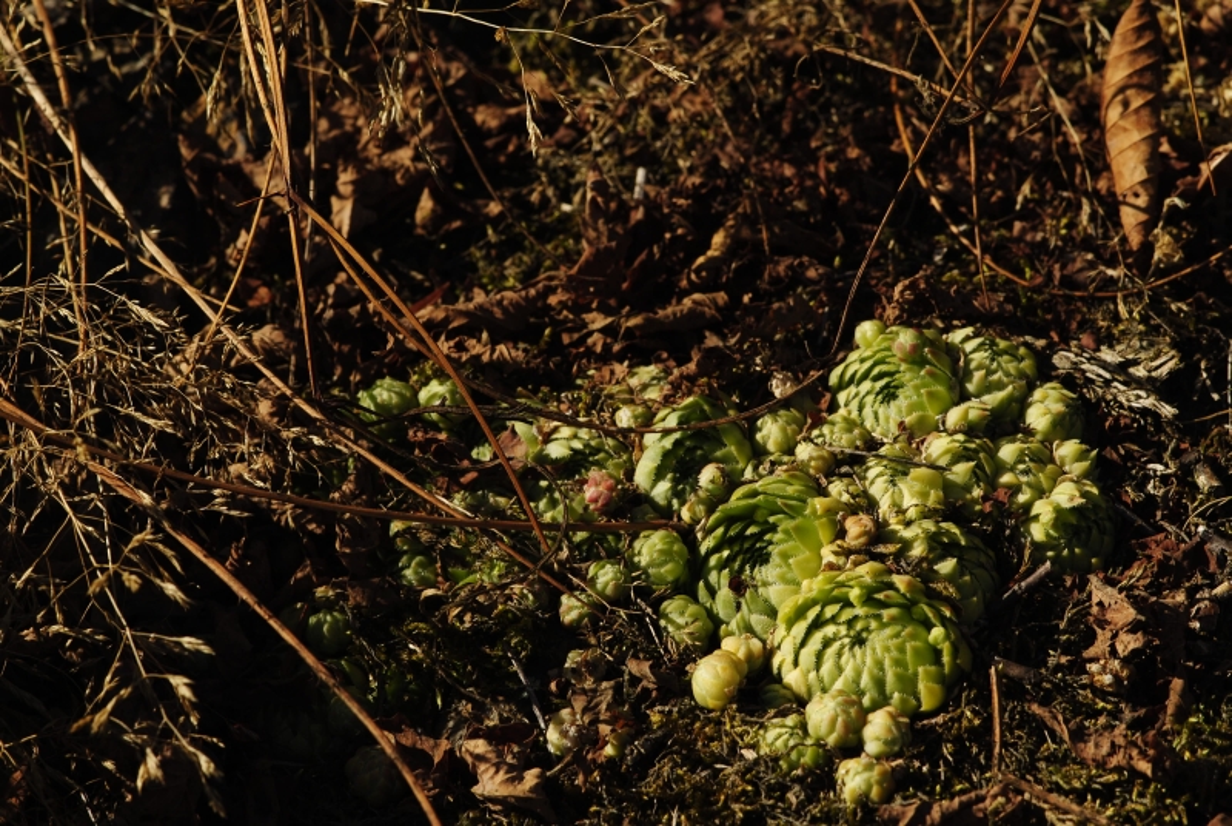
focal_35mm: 128
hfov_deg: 16.0
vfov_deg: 10.8
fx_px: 4370
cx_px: 616
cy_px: 413
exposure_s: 1/250
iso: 100
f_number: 9
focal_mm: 85
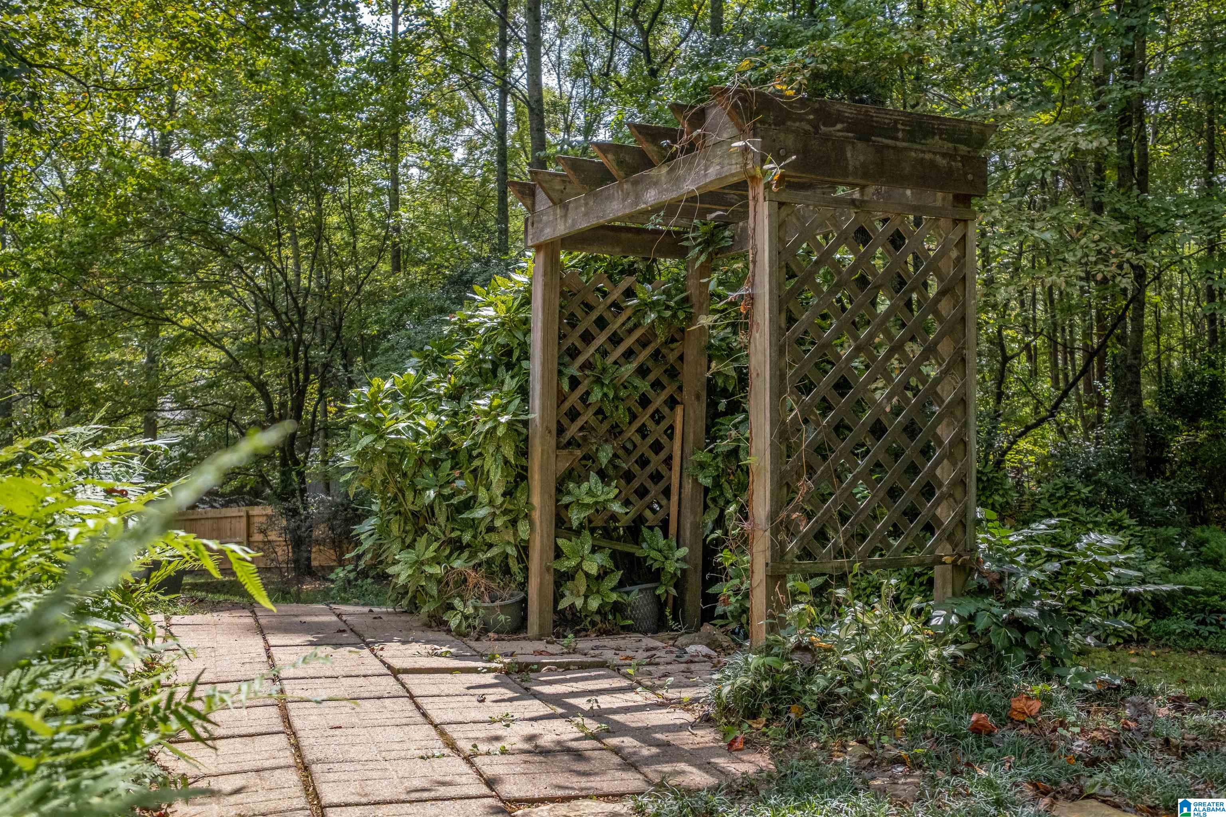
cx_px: 613
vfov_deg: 40.0
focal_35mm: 33
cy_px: 408
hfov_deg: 57.2
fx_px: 1124
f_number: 4
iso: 800
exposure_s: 1/2000
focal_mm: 21.9
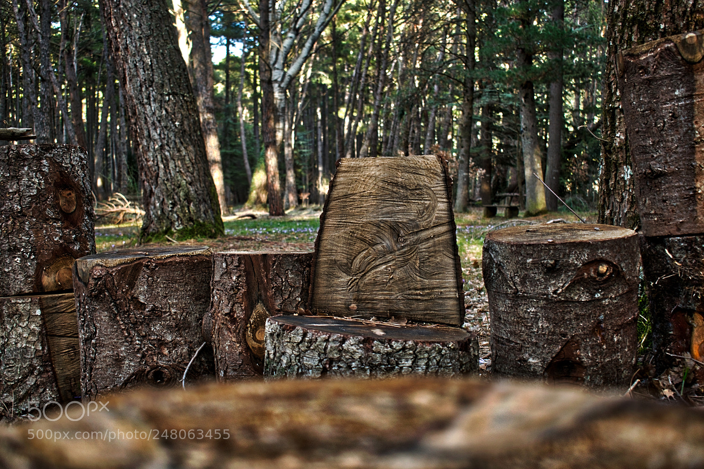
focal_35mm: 42
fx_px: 821
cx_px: 352
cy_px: 234
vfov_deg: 31.9
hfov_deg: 46.4
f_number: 4.2
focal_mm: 28
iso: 100
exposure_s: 1/15
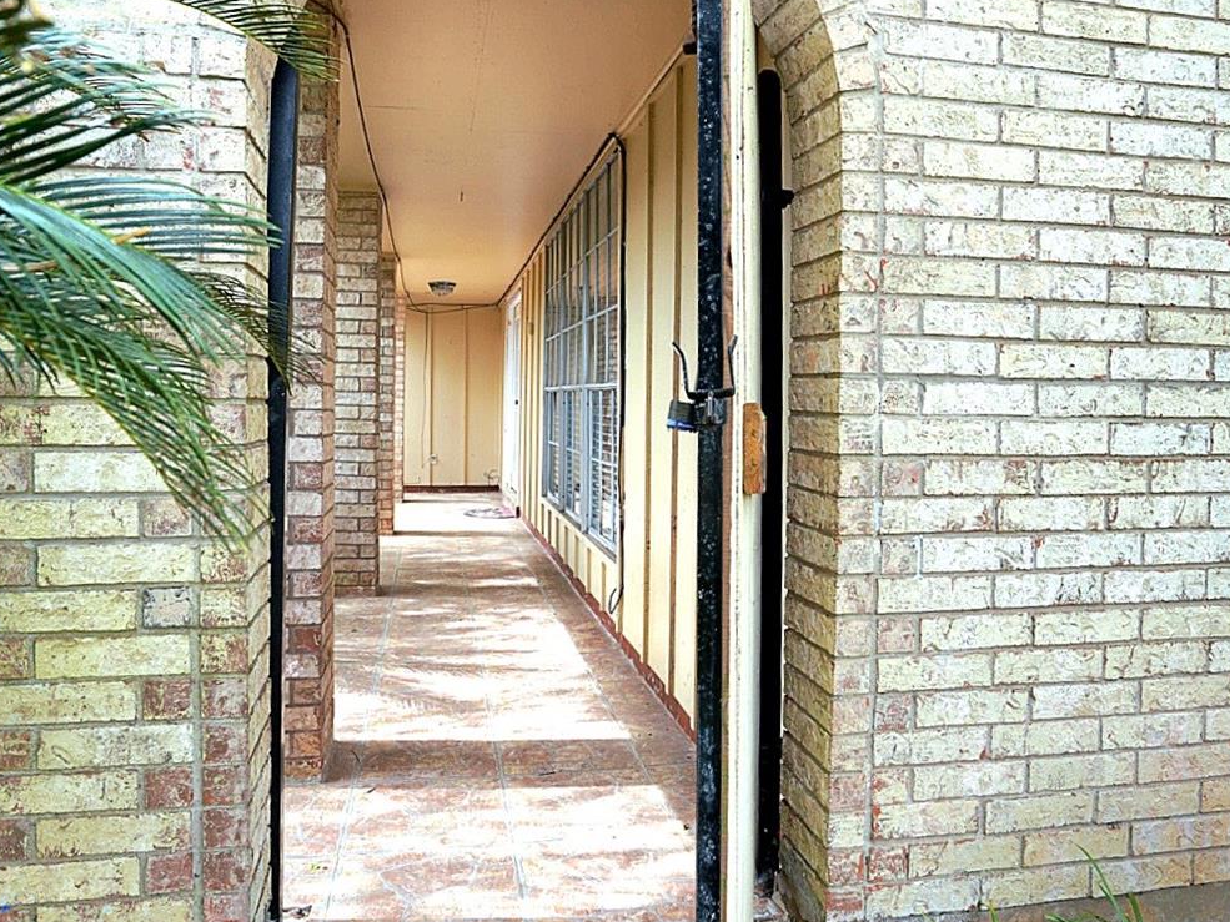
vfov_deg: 56.6
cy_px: 394
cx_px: 604
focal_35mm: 24
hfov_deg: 71.6
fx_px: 853
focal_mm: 16
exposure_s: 1/100
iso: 100
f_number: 5.6
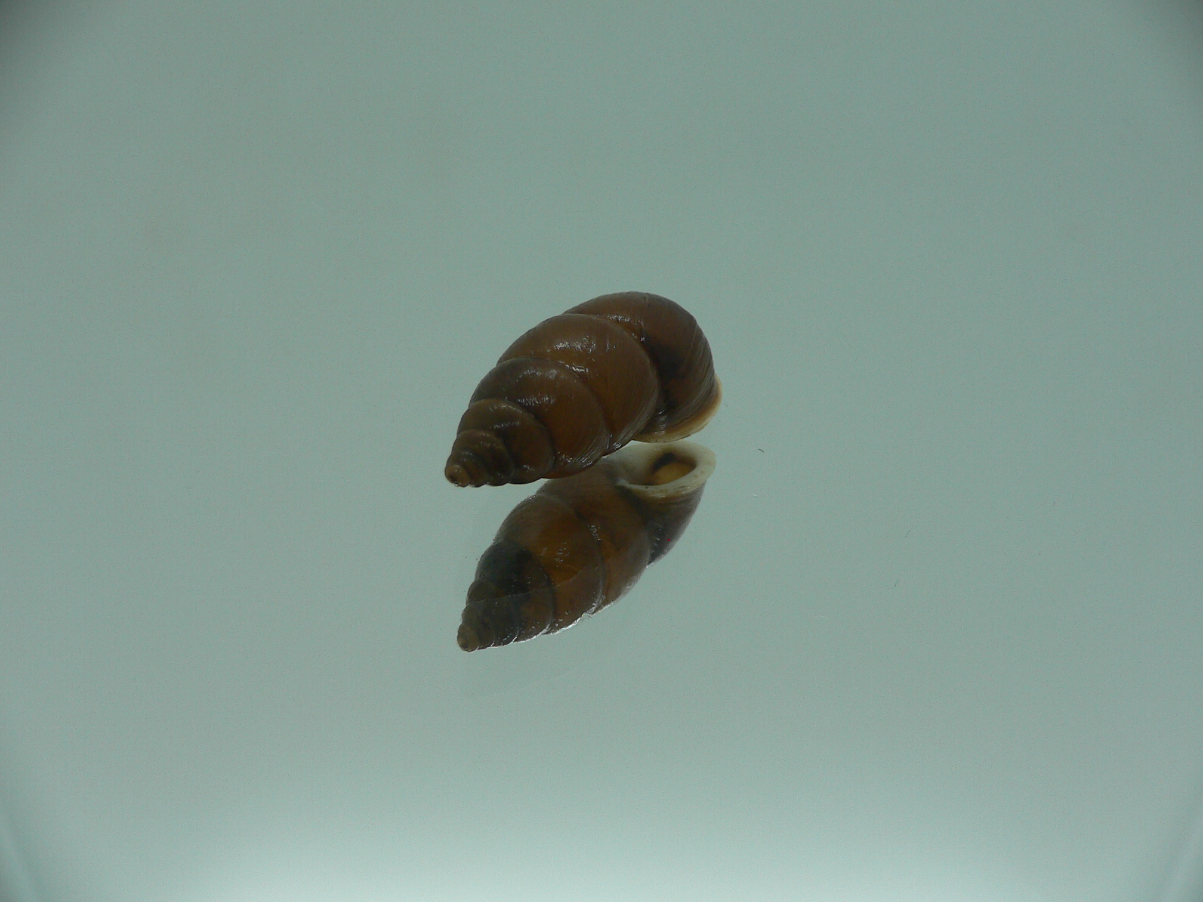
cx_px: 602
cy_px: 451
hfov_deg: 52.6
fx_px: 1216
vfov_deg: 40.7
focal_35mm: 35
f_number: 2.8
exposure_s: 1/60
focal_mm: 4.6
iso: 80
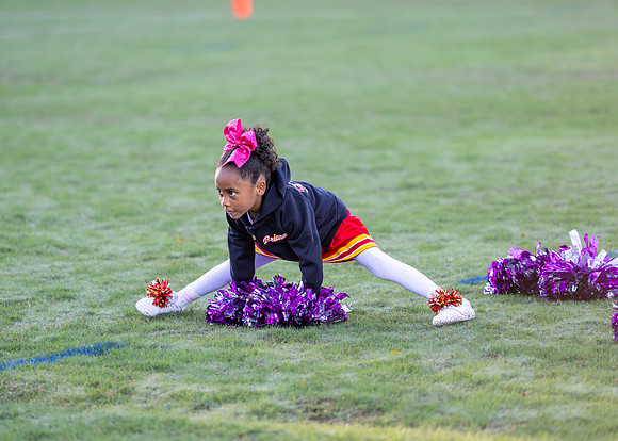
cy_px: 204
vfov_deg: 6.9
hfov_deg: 9.7
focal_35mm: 208
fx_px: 3653
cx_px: 297
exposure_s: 1/2500
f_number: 2.8
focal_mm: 173
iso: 1600
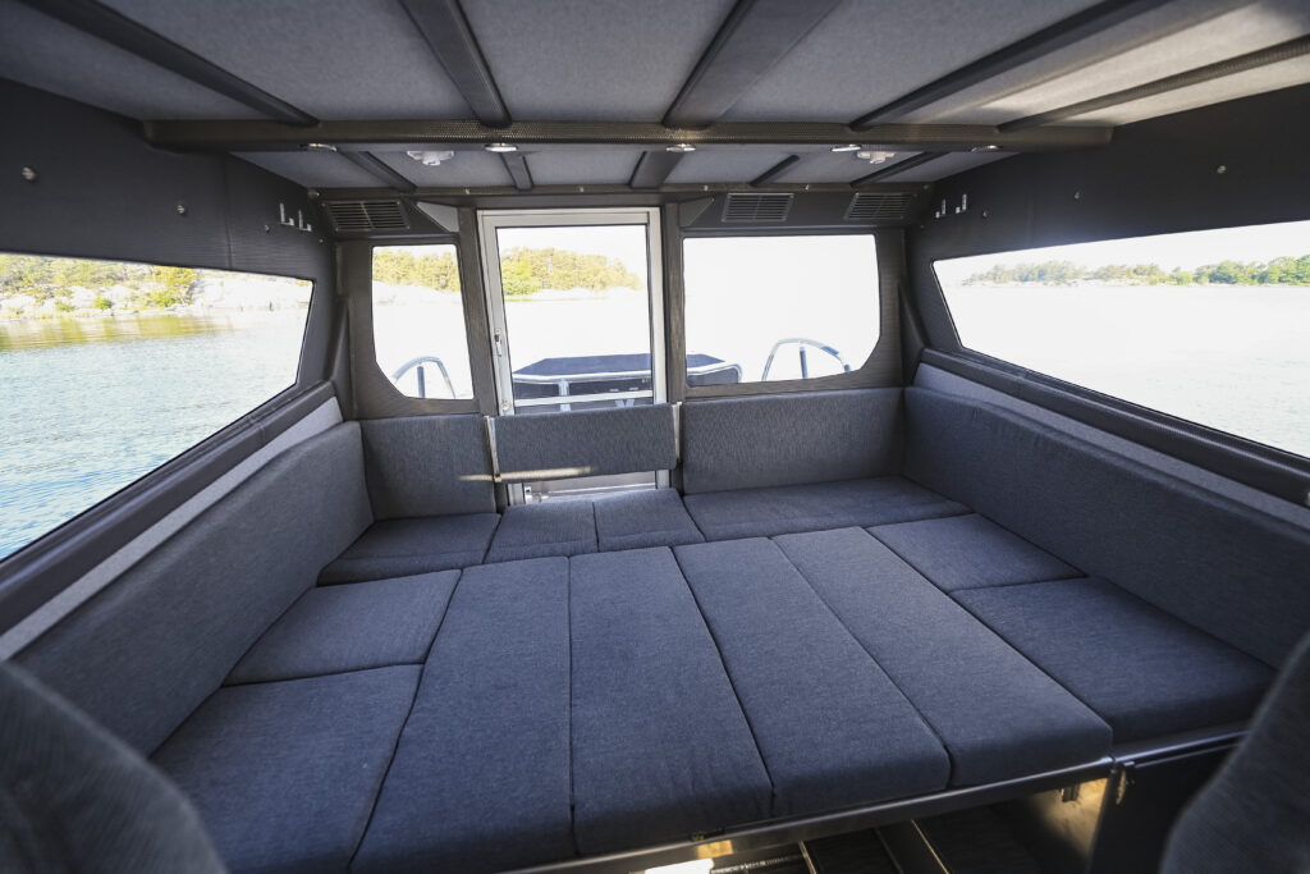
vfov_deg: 81.2
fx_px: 509
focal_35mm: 14
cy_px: 437
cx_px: 655
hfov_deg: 104.2
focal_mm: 14
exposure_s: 1/500
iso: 1000
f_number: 3.5
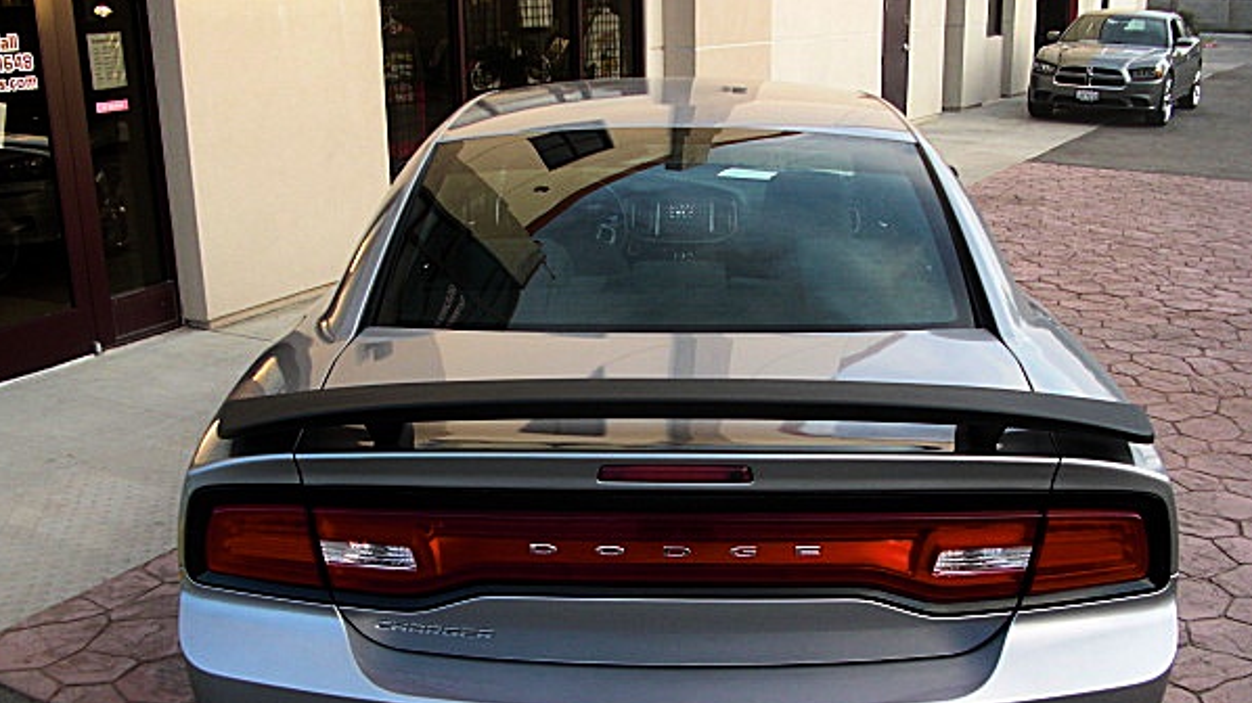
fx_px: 1394
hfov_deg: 48.4
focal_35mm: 42
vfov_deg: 28.2
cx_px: 647
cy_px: 433
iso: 100
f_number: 2.8
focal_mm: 6.3
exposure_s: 1/100
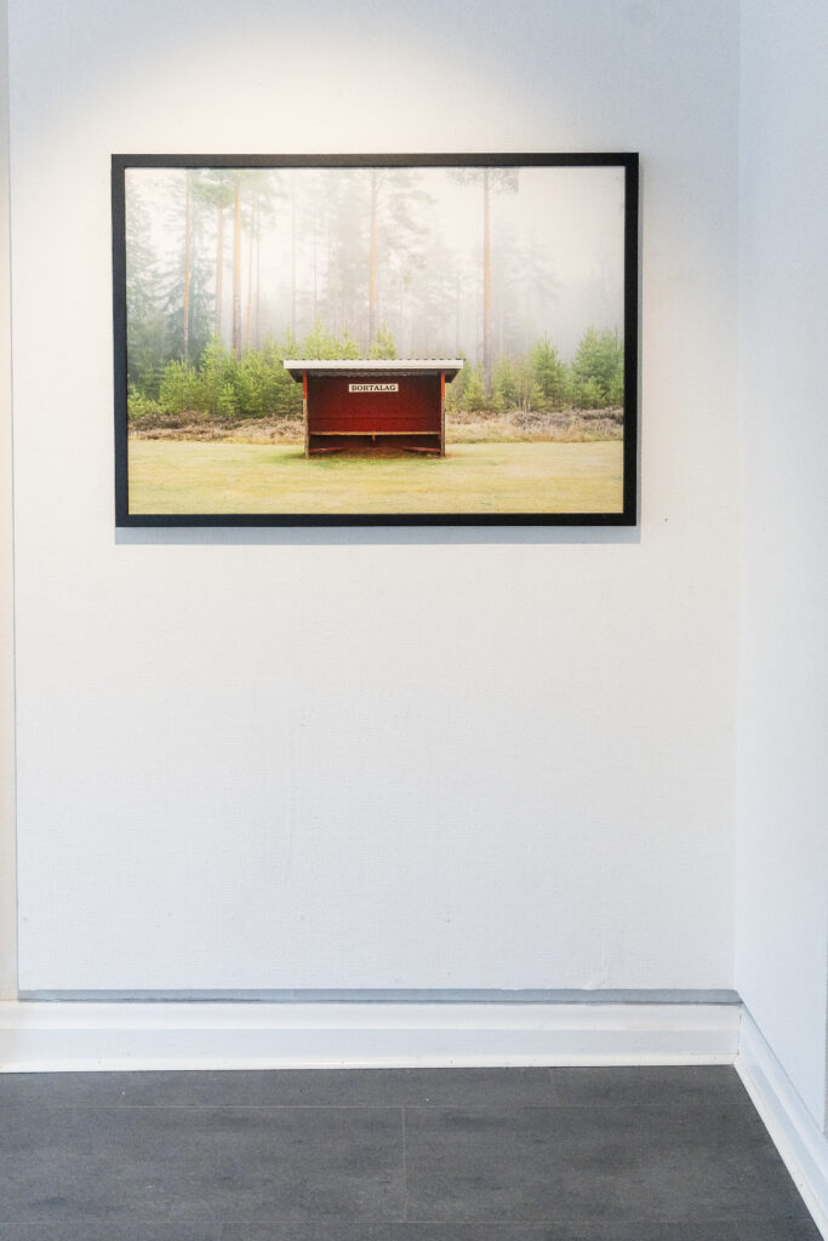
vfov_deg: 54.4
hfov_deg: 37.9
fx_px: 1207
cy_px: 620
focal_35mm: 35
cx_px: 414
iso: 2500
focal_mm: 35
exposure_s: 1/250
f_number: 4
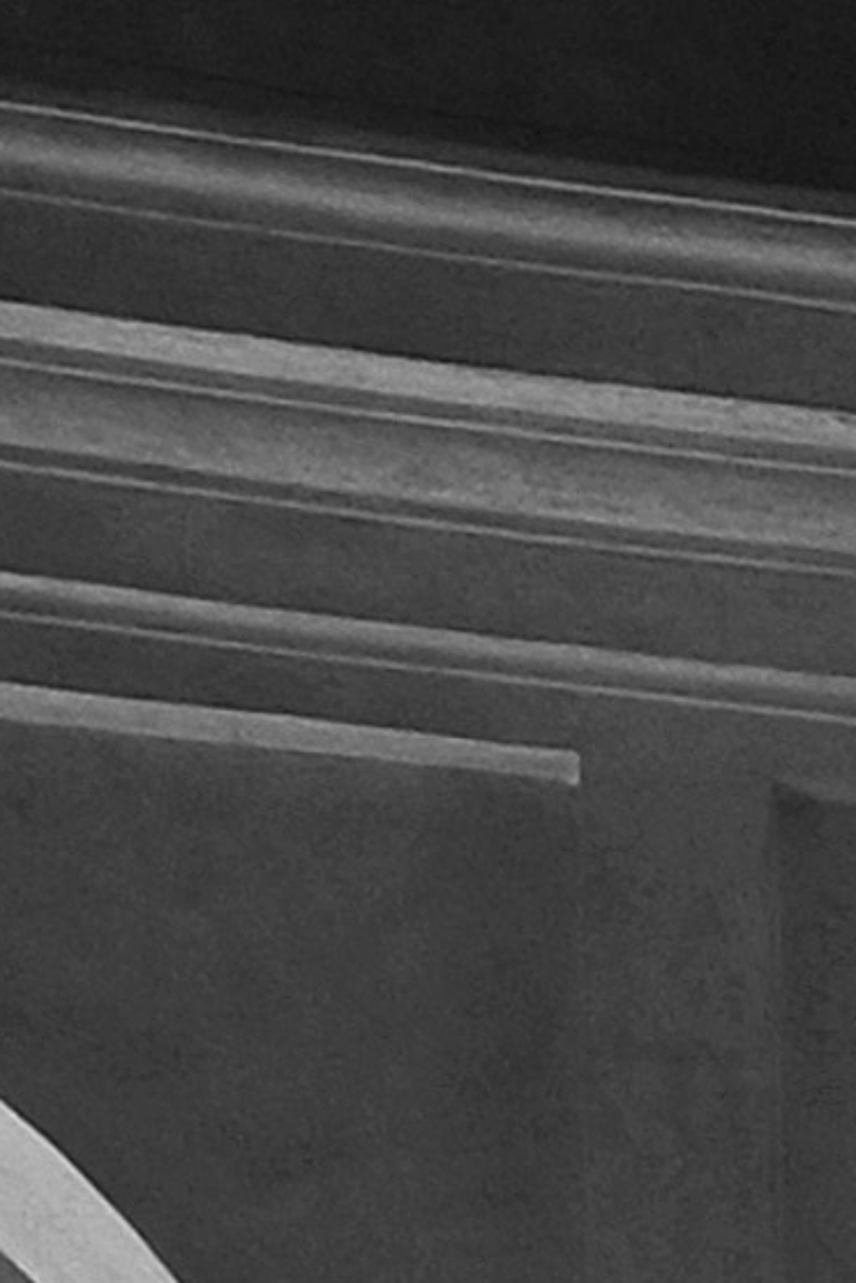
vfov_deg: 7.8
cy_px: 3374
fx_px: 8518
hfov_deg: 4.8
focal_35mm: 239
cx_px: 4286
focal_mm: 16
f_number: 10
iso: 200
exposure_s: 1/100
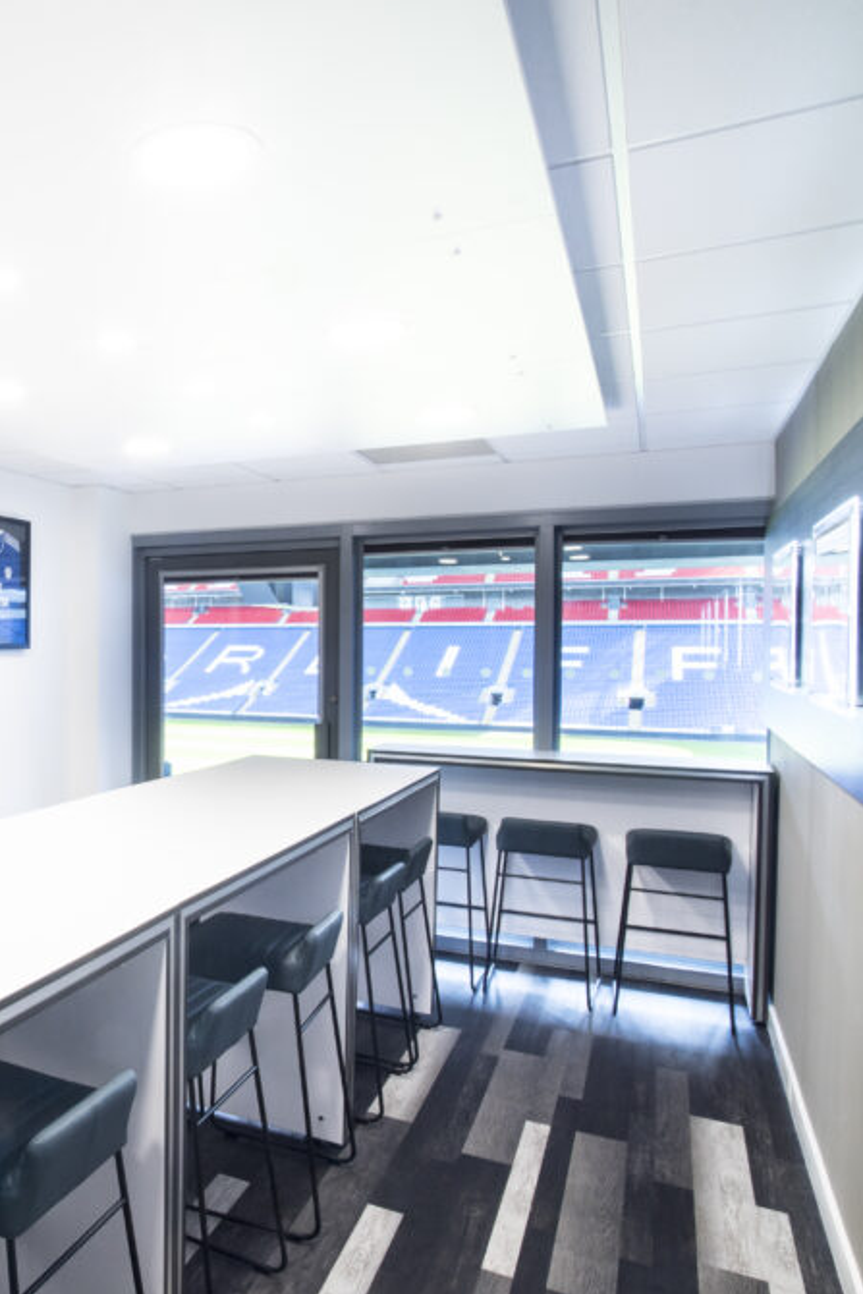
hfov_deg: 44.7
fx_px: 934
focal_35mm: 26
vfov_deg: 69.4
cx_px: 75
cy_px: 645
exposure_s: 1/8
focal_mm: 17
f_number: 18
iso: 400
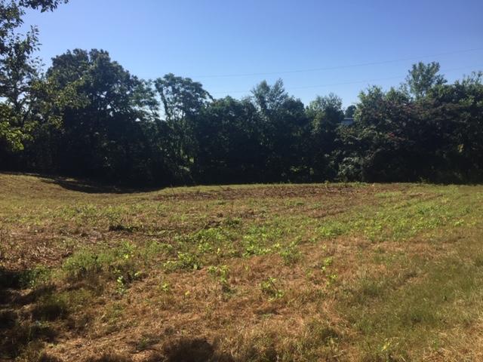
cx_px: 242
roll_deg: -0.8
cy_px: 181
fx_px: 405
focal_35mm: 29
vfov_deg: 48.2
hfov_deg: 61.7
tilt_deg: -8.1
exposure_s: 1/1980
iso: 32
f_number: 2.2
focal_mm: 4.15
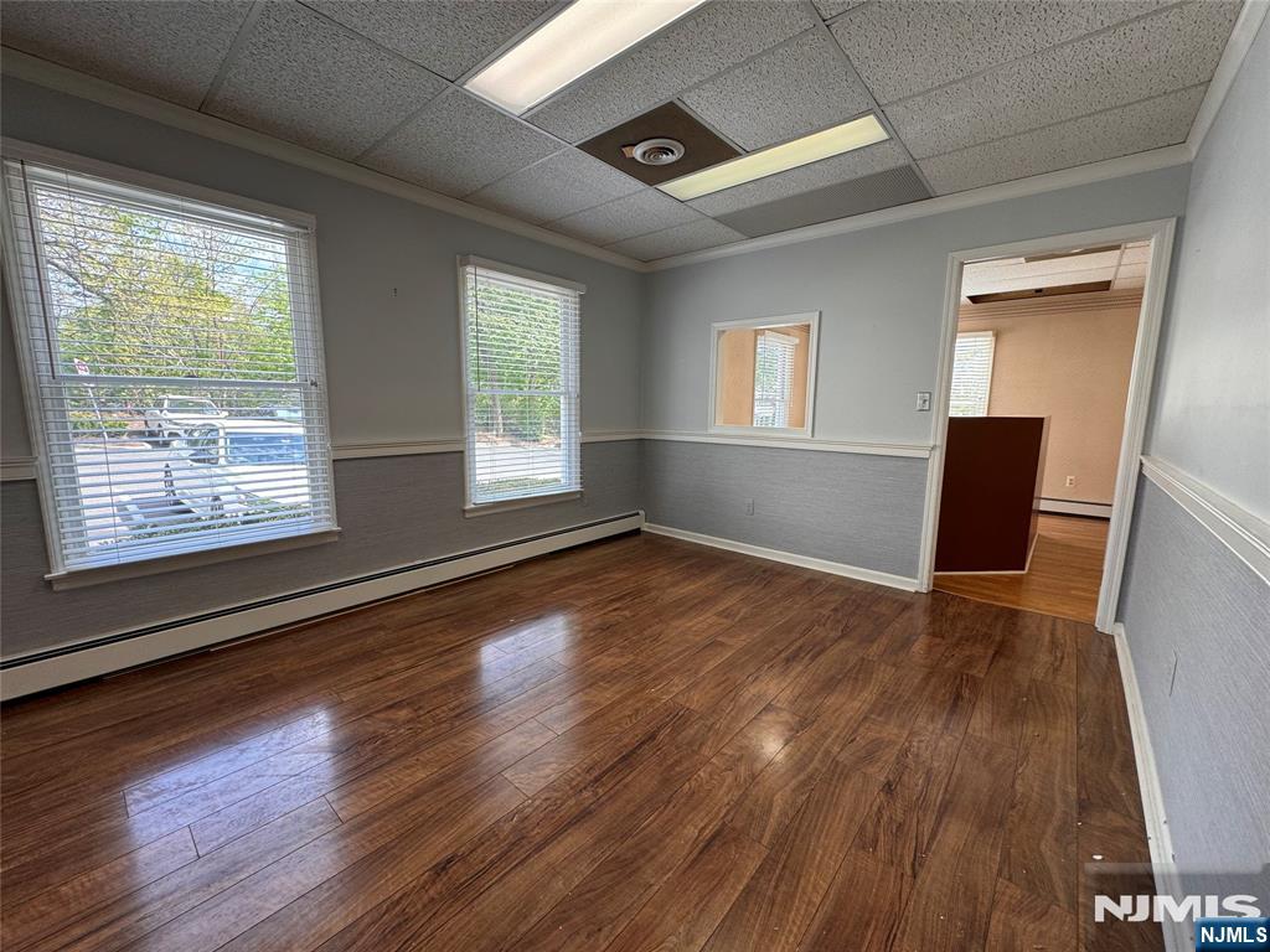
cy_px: 476
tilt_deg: -8.0
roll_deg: -1.0
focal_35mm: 14
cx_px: 635
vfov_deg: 85.7
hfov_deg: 102.1
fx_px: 514
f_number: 2.2
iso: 50
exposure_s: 1/120
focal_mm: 2.22
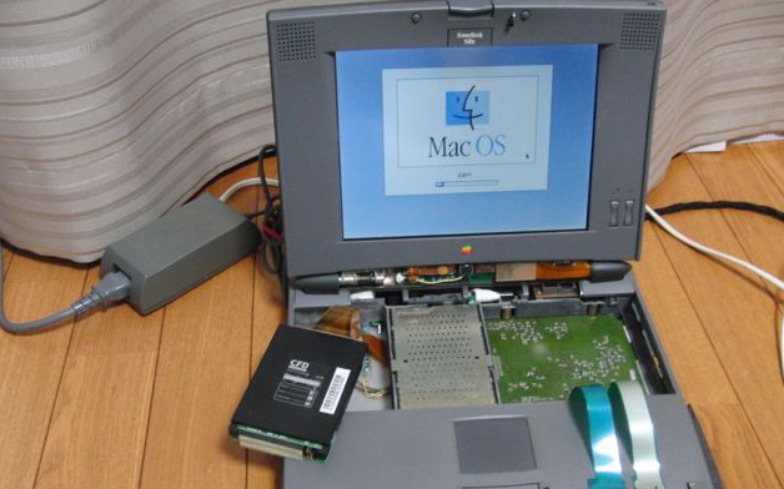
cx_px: 396
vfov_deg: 31.9
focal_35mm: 40
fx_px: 854
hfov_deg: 49.3
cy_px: 282
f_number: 3.6
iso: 400
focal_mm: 6.42
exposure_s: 1/20
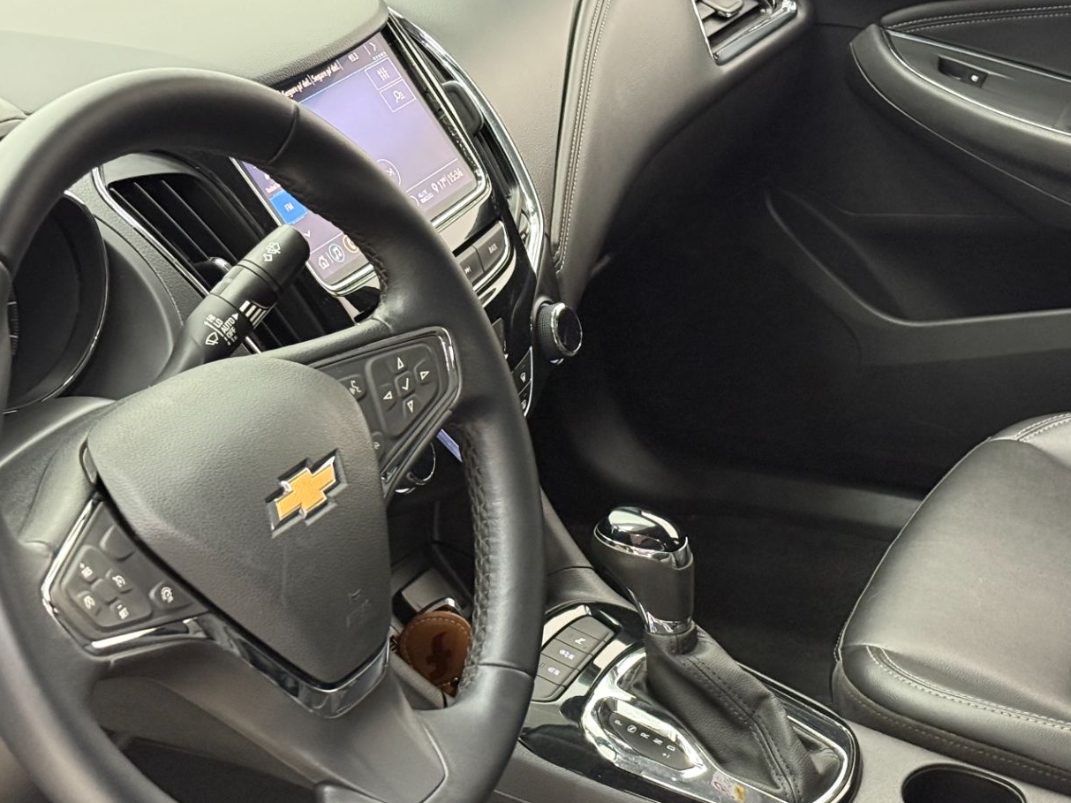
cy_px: 484
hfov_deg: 25.6
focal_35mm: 76
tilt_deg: -27.0
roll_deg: +2.0
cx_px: 683
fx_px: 2351
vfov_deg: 19.4
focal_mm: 6.76
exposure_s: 1/30
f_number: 1.78
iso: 500
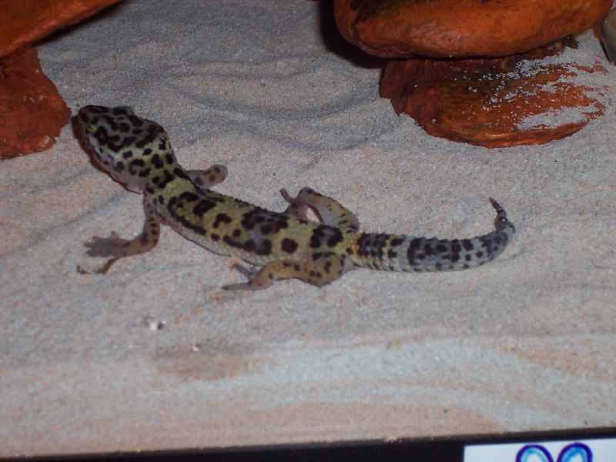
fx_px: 1815
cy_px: 231
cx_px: 308
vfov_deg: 14.5
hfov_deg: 19.3
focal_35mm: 102
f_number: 4.6
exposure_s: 1/90
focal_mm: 16.8
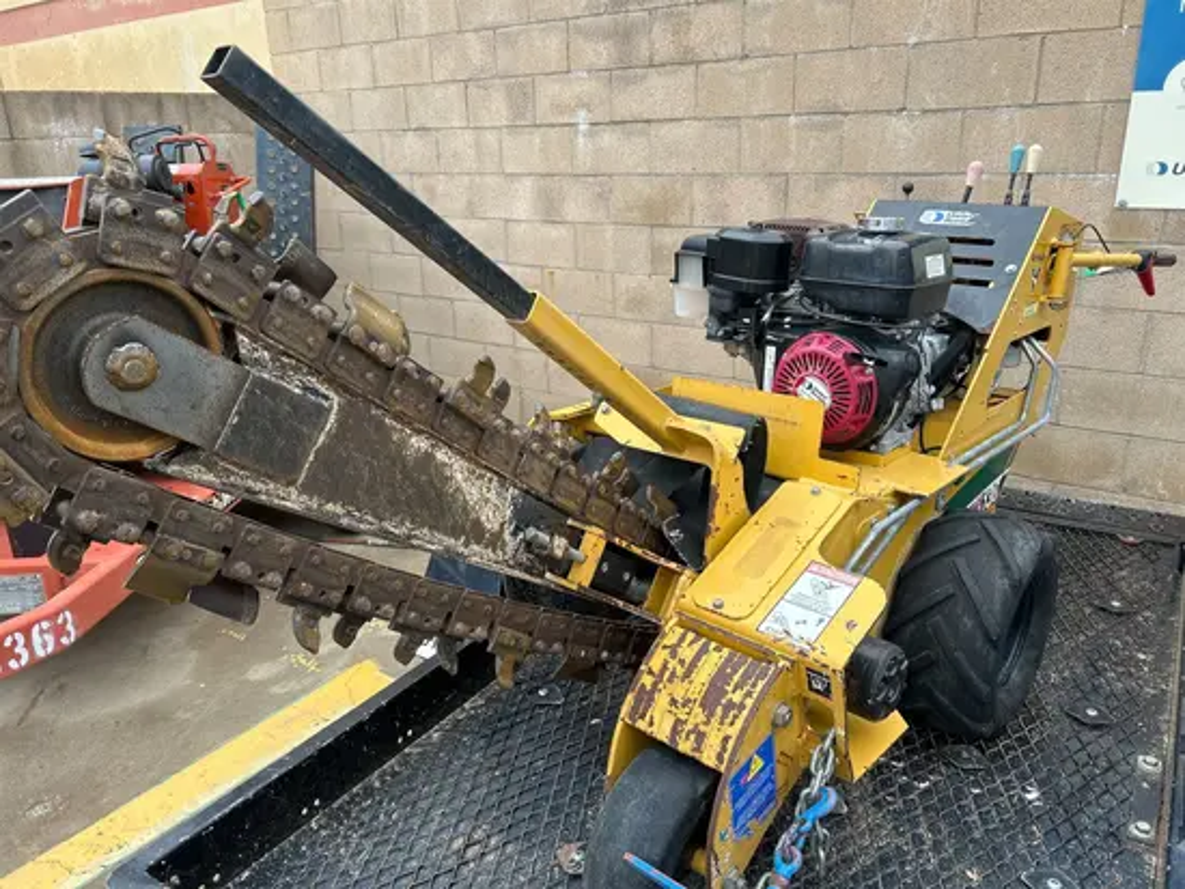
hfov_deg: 67.3
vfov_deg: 53.1
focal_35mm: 26
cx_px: 592
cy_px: 444
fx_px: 890
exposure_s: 1/894
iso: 50
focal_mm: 5.7
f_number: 1.5
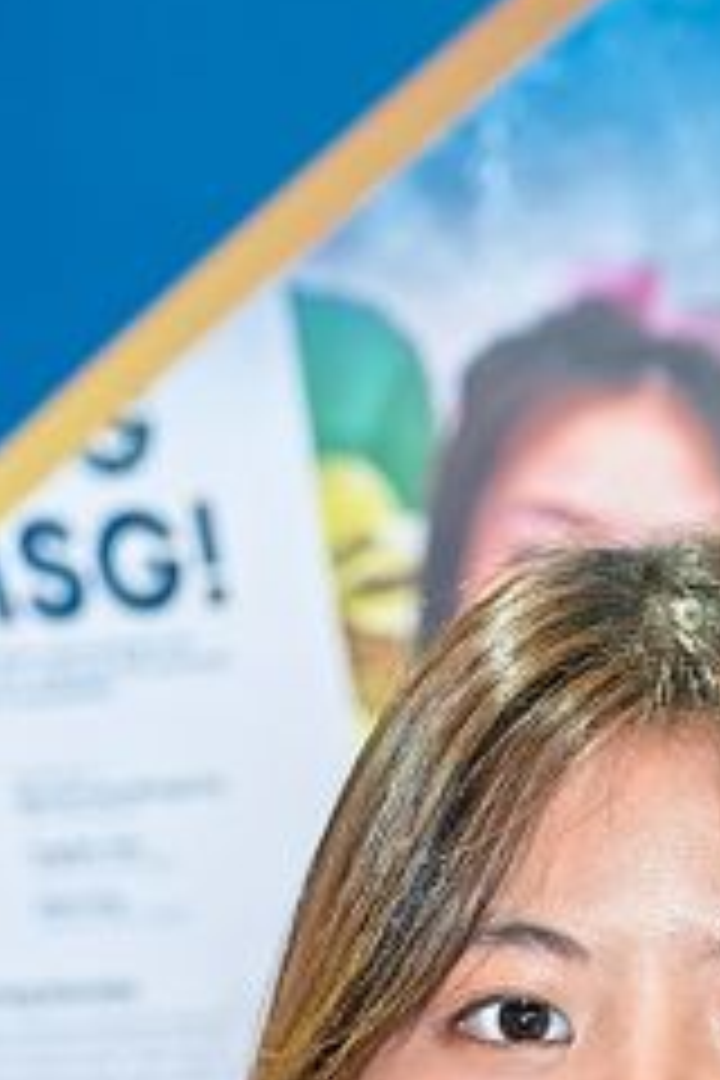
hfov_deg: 4.2
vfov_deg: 6.1
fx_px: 9899
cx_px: 698
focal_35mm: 330
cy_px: 2182
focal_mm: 64
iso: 800
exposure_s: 1/125
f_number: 2.8
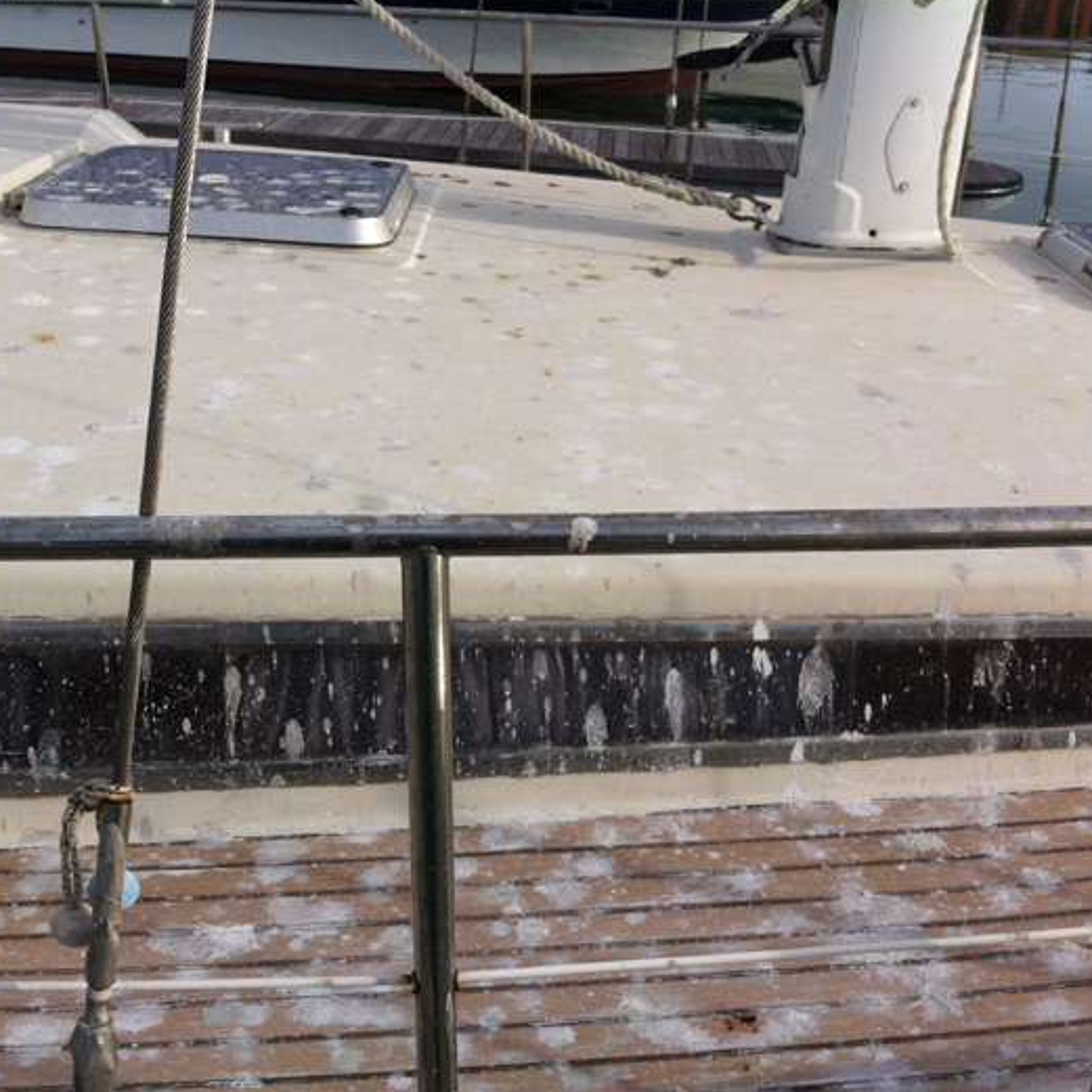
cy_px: 542
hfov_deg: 40.0
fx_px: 1499
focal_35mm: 42
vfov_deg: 40.0
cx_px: 550
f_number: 2.8
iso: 80
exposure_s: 1/1676
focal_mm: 3.85
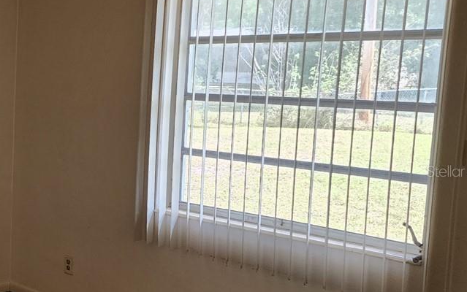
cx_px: -89
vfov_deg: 21.3
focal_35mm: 61
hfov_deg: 29.1
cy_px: 171
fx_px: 777
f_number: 1.8
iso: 100
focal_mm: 6.4
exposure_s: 1/180
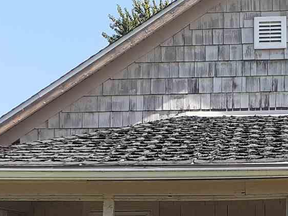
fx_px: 815
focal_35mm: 98
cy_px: 242
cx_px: 229
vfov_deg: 14.7
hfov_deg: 19.8
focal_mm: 3.6
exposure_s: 1/951
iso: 40
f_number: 1.9
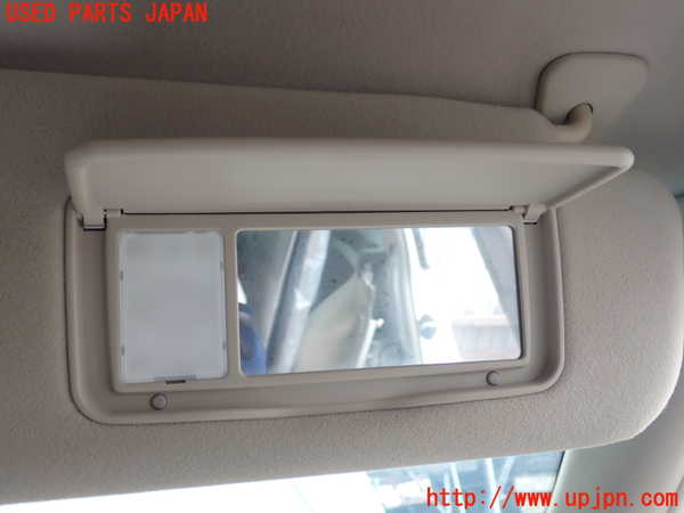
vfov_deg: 37.7
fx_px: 751
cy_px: 256
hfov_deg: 49.0
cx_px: 342
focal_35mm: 38
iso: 200
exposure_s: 1/80
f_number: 2.7
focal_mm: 6.83
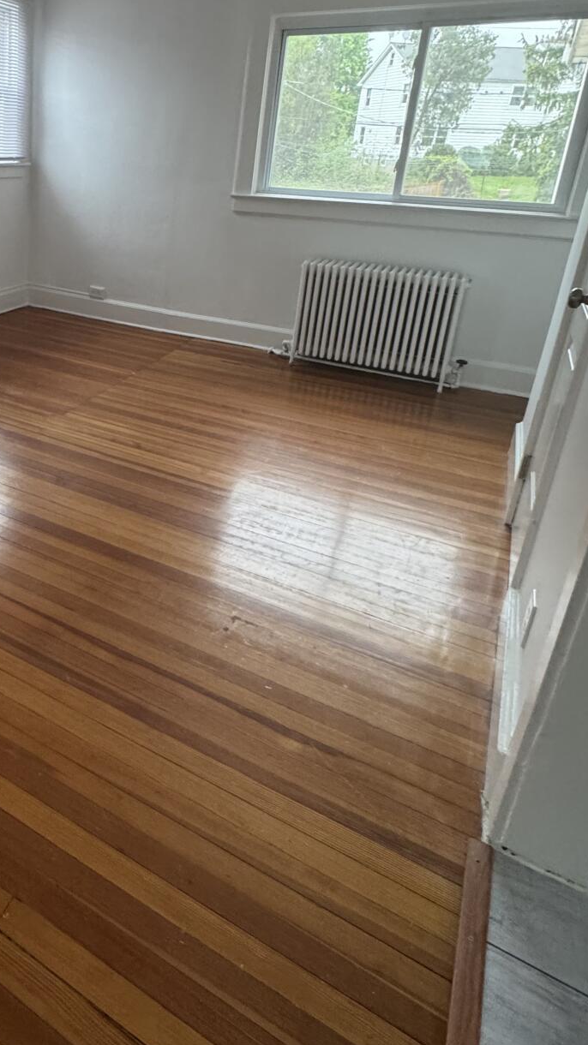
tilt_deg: -18.9
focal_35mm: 25
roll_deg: -1.6
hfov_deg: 42.1
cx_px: 54
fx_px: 693
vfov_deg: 72.5
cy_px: 375
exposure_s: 1/64
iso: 320
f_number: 2.2
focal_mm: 2.22
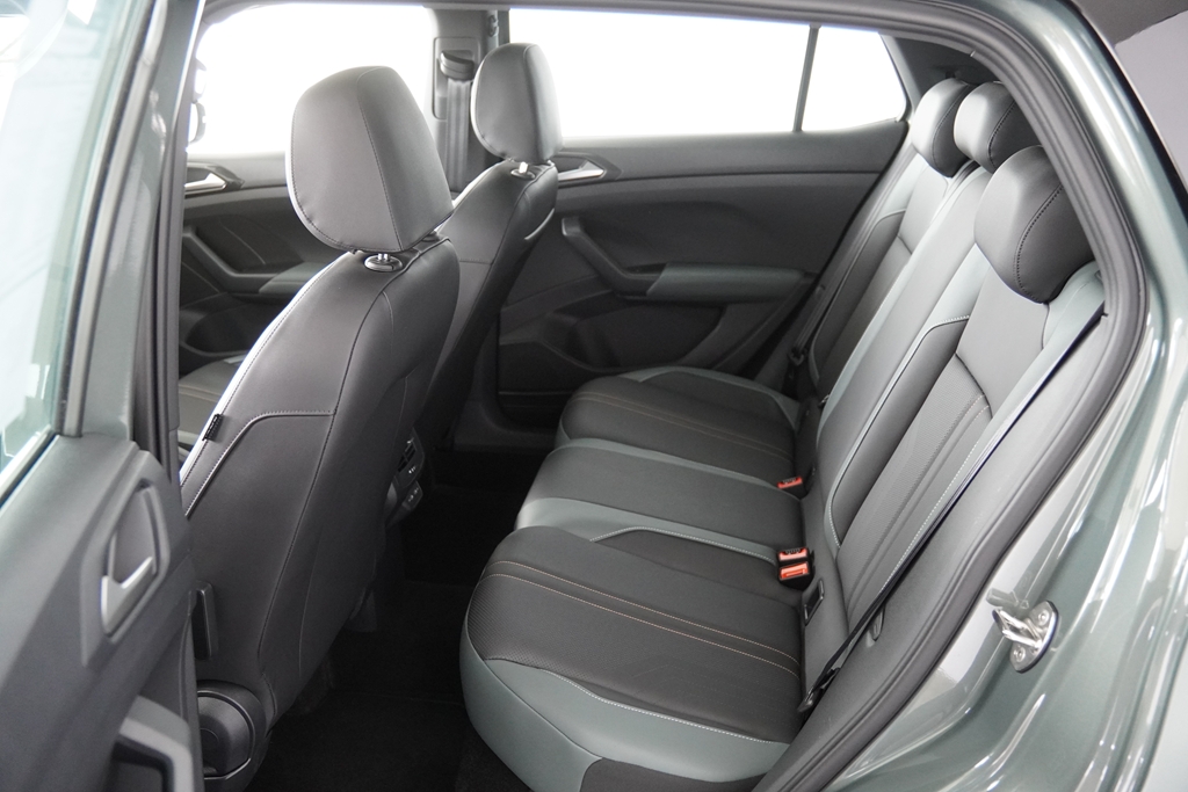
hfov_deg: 59.5
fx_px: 1040
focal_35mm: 32
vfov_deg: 41.7
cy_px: 396
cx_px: 594
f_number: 2.8
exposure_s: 1/160
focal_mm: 21
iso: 2500
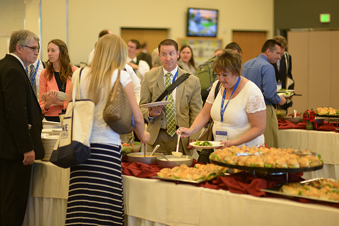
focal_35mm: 85
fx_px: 801
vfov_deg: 16.1
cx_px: 170
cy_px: 113
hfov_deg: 23.9
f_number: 1.4
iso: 640
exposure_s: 1/200
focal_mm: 85
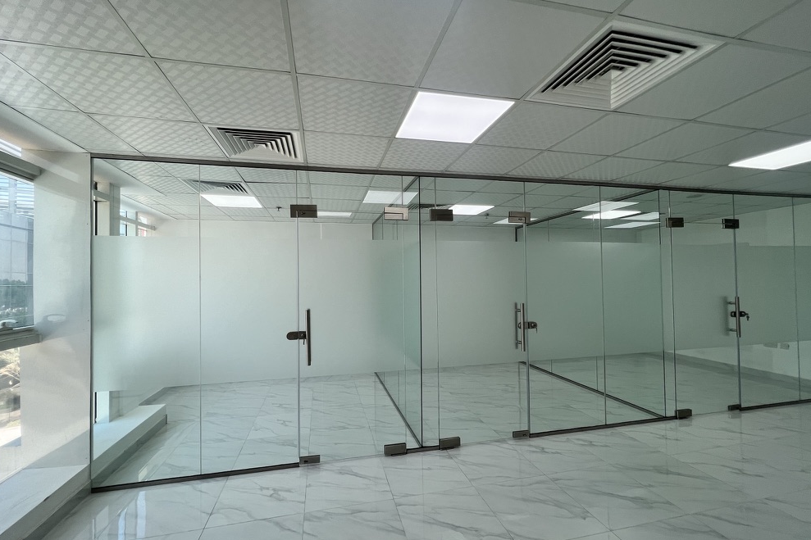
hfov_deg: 104.3
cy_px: 275
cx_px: 398
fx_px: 315
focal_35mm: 14
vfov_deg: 81.2
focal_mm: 1.57
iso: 32
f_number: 1.8
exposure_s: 1/116
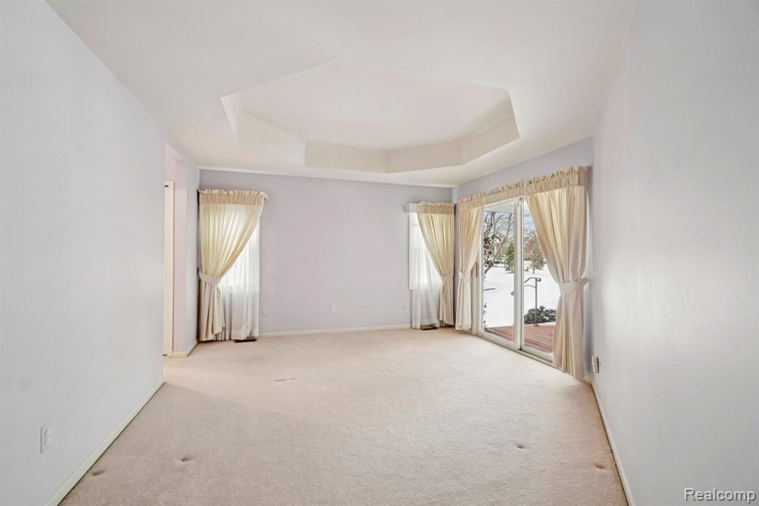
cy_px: 253
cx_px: 380
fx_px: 316
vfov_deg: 77.3
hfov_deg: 100.4
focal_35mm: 15
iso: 800
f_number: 8
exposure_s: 1/30
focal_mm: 10
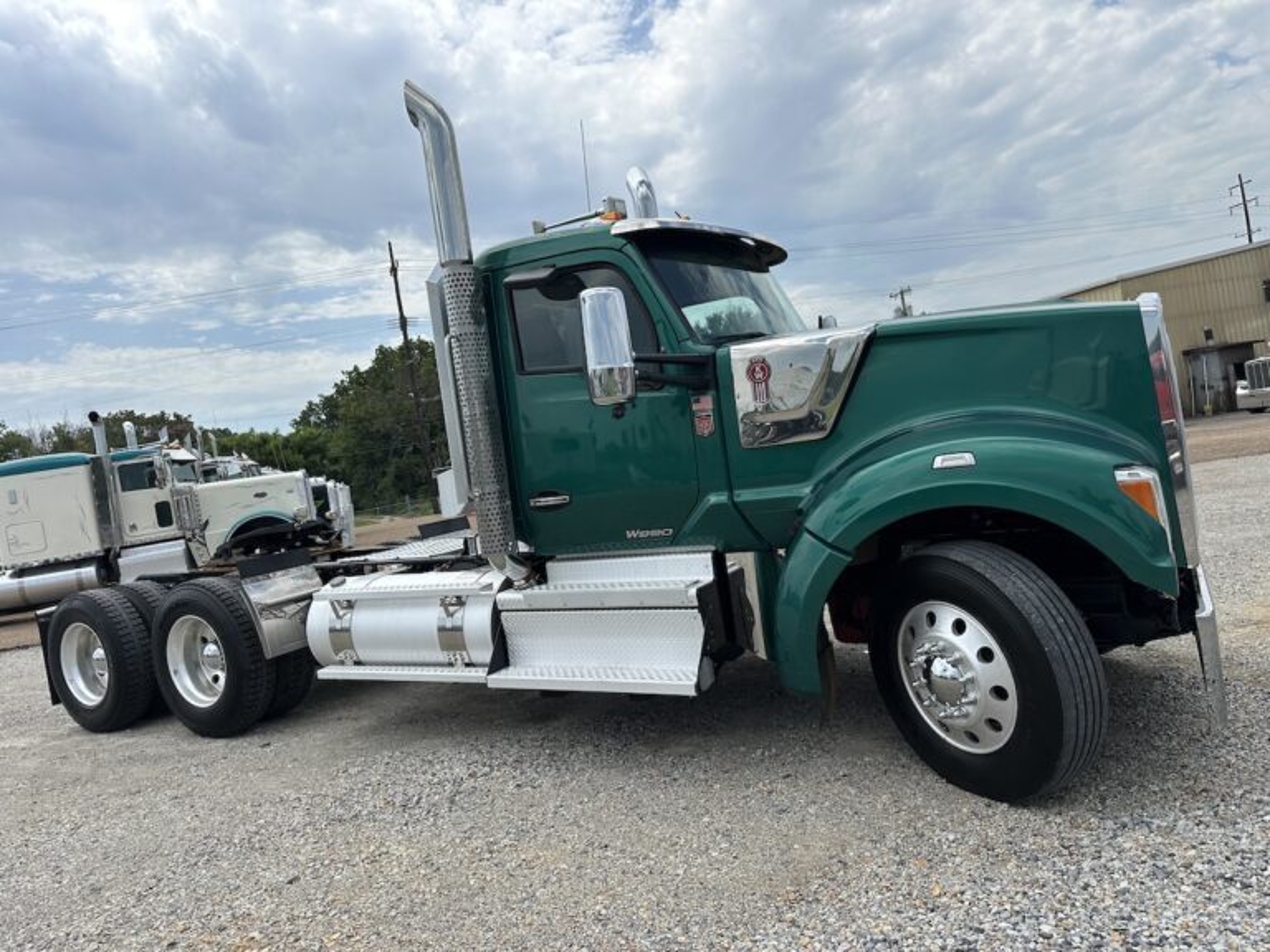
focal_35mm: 24
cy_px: 476
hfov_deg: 71.6
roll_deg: +9.6
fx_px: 881
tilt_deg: -0.6
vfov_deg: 56.8
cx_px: 635
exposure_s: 1/5525
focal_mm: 6.86
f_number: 1.78
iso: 80
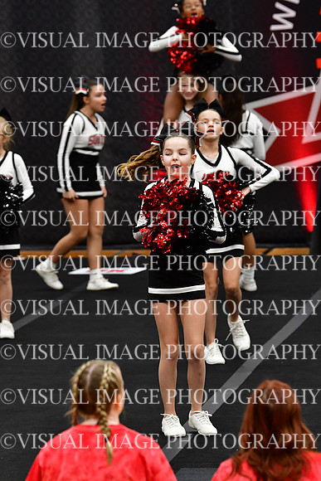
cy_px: 240
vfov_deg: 9.1
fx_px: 3007
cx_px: 160
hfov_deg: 6.1
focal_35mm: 225
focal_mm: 150
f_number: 4
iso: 4000
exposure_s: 1/400
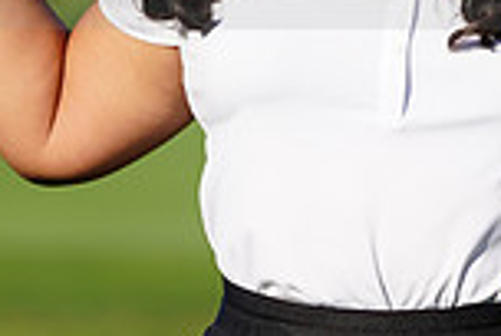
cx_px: 501
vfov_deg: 1.6
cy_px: -68
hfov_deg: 2.4
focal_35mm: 872
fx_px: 12159
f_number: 5.6
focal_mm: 229
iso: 100
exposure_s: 1/500
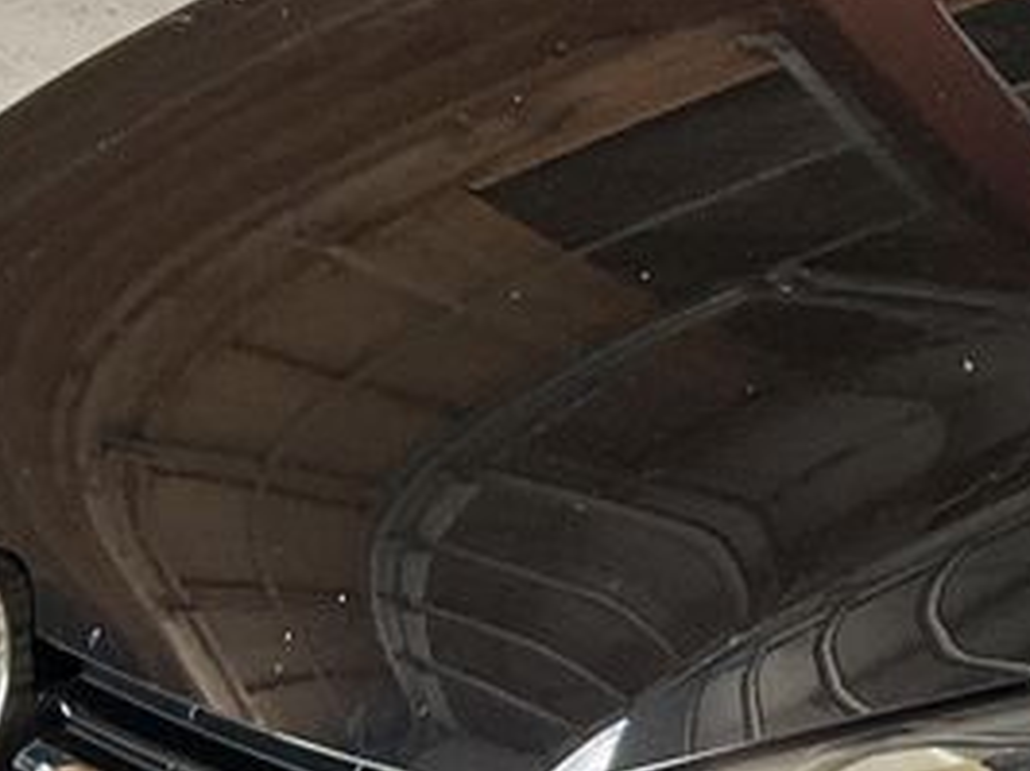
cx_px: 1739
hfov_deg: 13.7
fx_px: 3894
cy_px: 477
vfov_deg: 11.3
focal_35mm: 131
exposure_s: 1/95
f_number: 1.8
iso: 64
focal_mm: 3
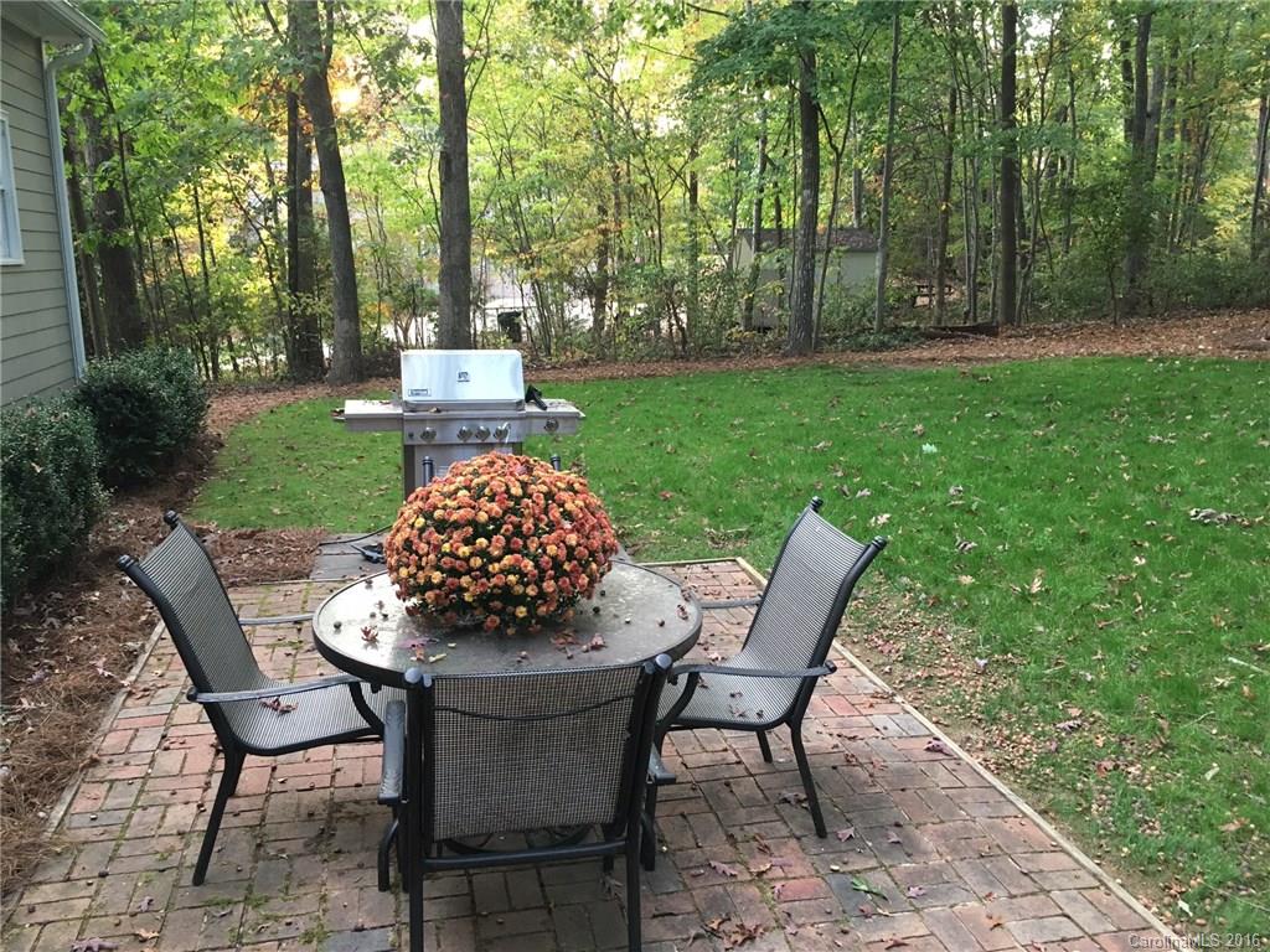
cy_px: 476
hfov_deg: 61.7
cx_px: 635
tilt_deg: -12.8
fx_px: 1064
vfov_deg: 48.2
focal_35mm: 29
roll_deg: -0.2
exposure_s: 1/30
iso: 80
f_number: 2.2
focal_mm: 4.15
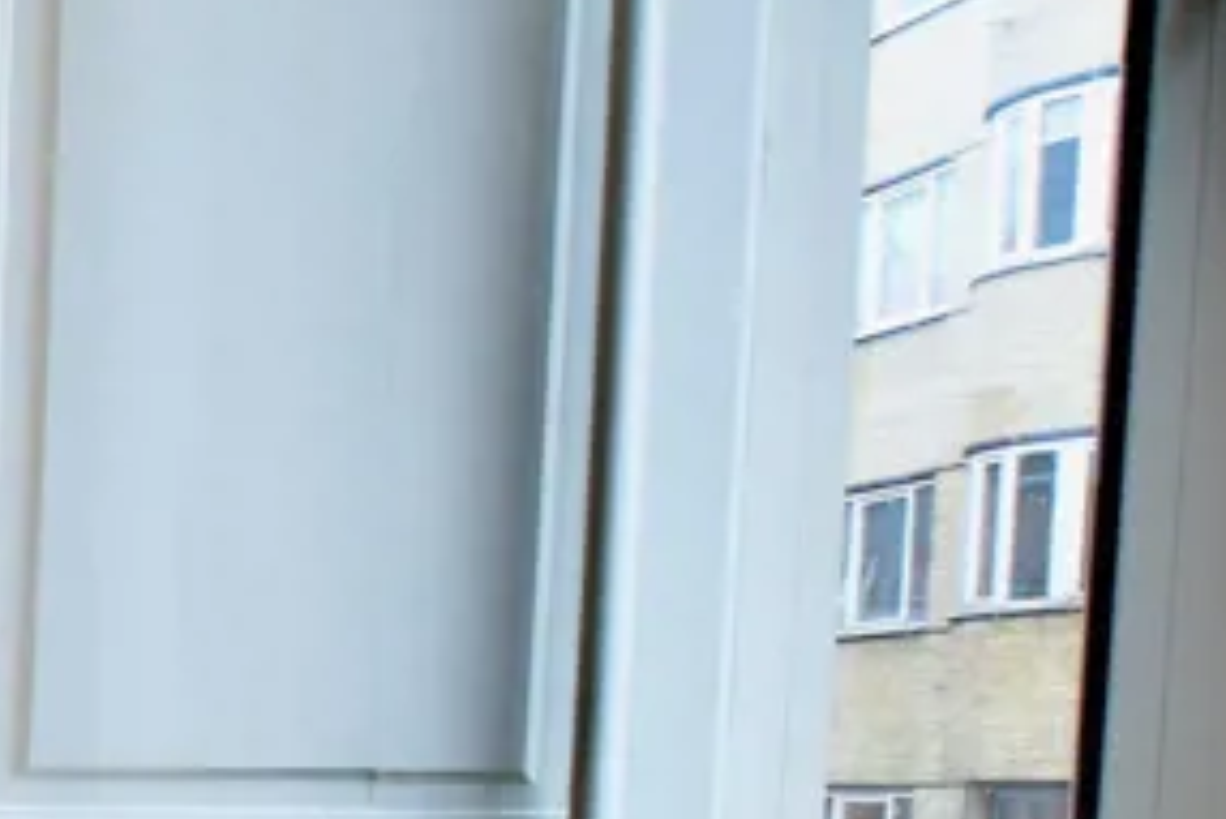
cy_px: 973
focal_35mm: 85
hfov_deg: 12.7
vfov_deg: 15.5
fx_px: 2896
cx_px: -2165
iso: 400
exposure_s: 1/100
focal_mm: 10
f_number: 5.6
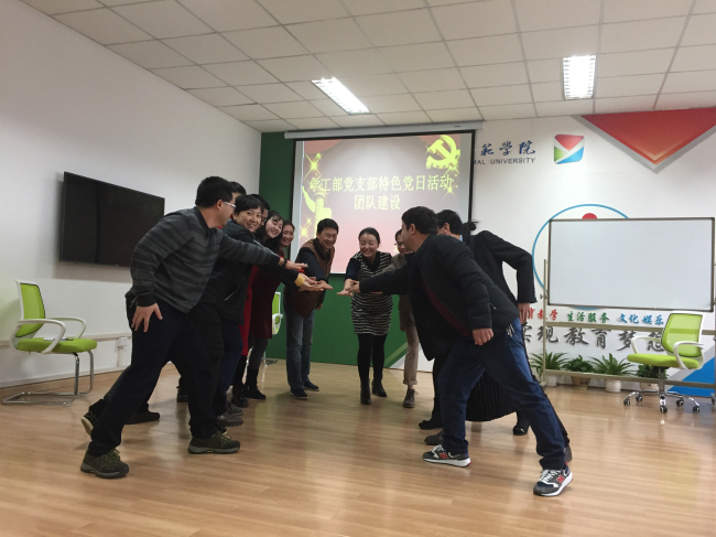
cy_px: 268
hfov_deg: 61.7
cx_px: 358
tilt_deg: +4.2
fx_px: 600
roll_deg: -4.4
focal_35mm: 29
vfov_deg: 48.2
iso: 160
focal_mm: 4.15
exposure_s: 1/33
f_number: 2.2
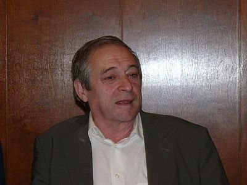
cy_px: 92
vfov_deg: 10.8
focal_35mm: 137
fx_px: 978
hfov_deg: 14.4
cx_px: 124
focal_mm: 16.4
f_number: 3.2
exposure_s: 1/30
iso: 100
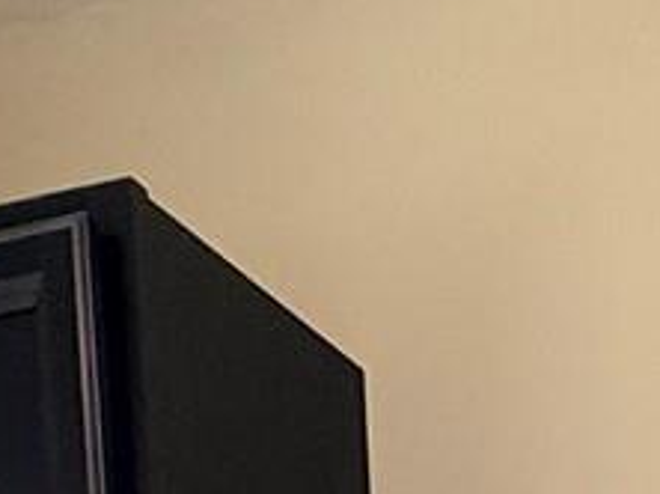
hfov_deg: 17.4
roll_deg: +0.5
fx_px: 1924
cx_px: 1008
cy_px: 1592
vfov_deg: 9.9
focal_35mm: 101
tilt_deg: -6.1
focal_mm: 2.22
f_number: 2.2
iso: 200
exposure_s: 1/120
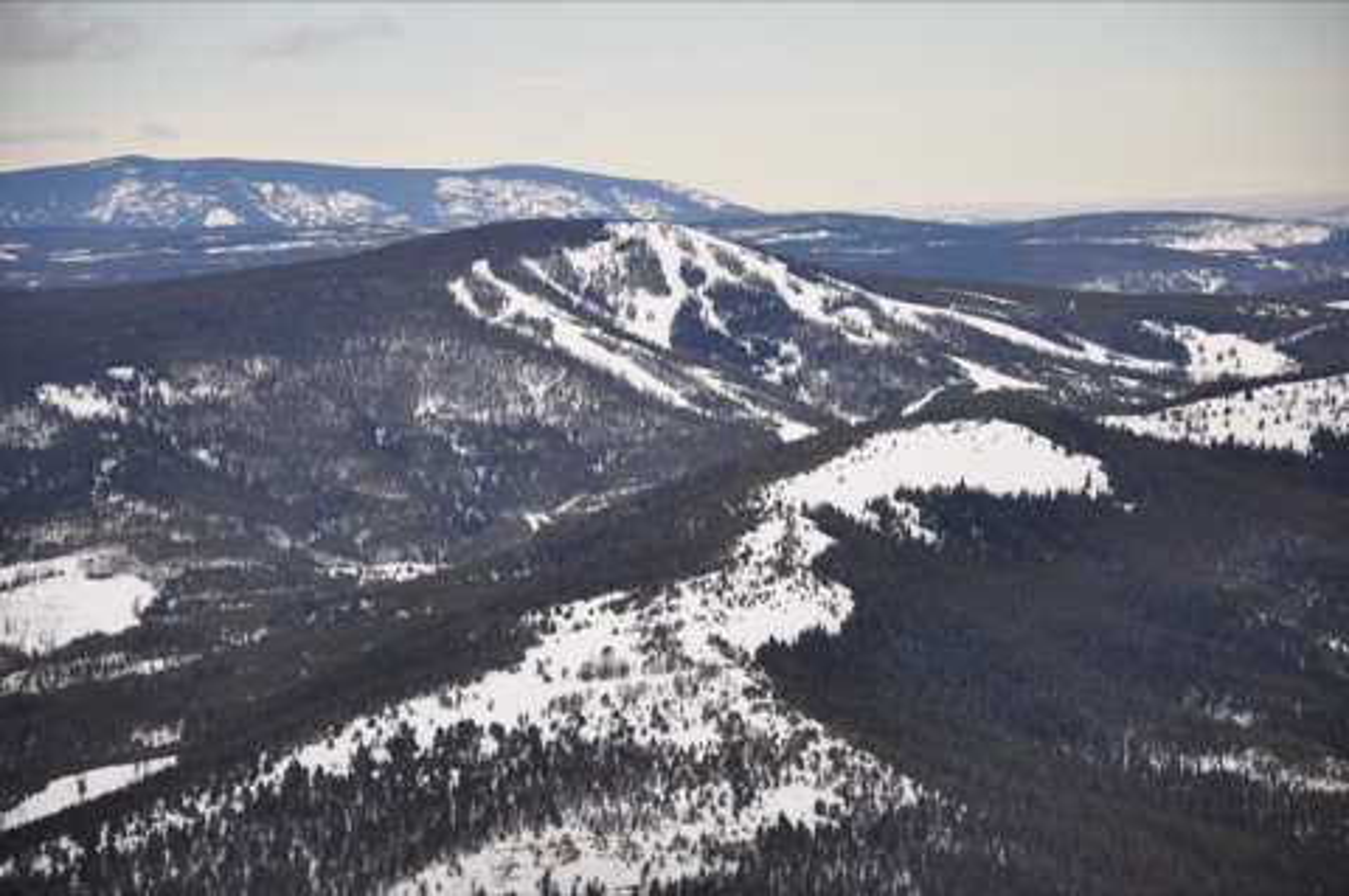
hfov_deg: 13.1
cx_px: 674
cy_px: 448
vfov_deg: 8.7
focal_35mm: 158
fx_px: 5896
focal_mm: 105
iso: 200
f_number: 6.3
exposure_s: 1/640
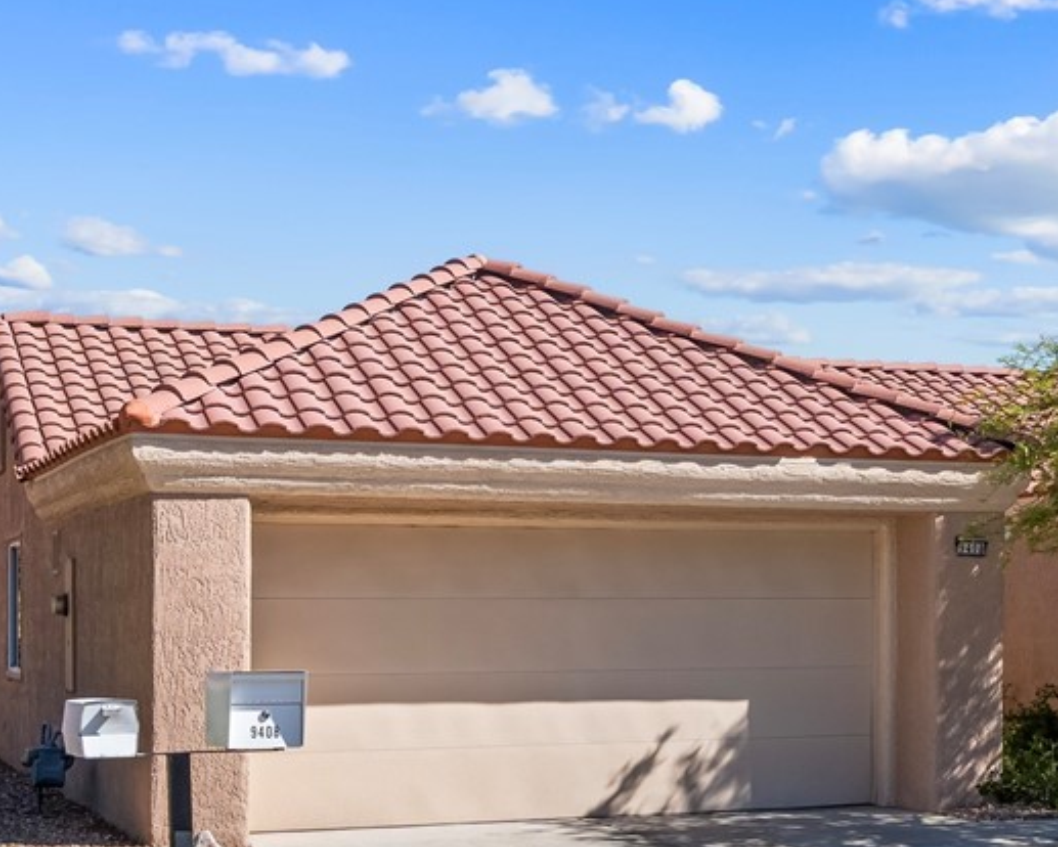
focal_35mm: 67
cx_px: 867
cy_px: 622
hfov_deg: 27.6
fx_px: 2099
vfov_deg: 22.6
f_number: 8
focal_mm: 23
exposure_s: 1/8000
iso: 400
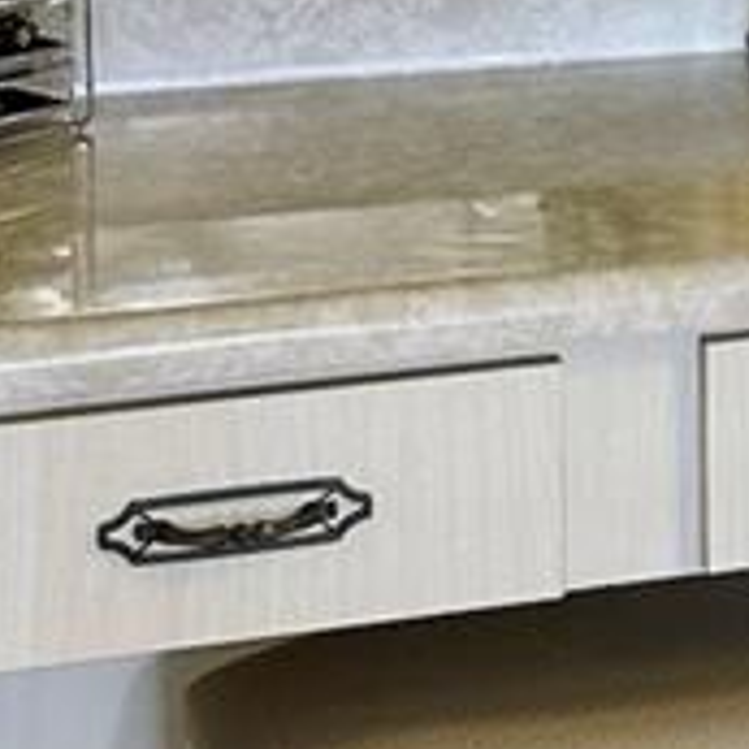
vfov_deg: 11.4
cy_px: -333
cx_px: 1134
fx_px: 3599
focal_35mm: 147
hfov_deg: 11.4
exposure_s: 1/60
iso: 125
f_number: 1.78
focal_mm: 6.86
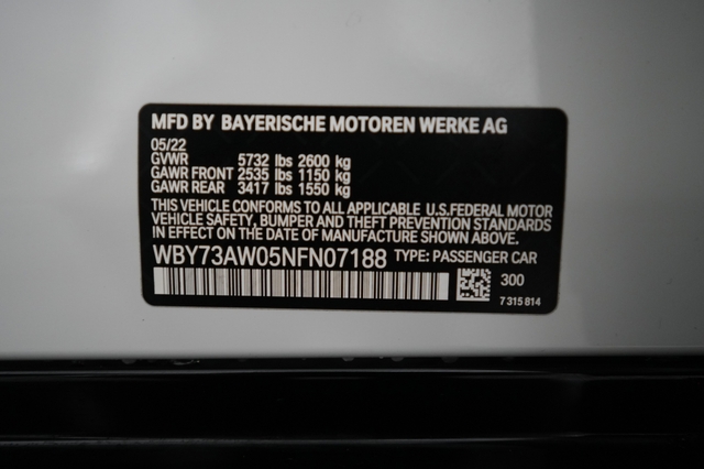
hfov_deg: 65.5
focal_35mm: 28
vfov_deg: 46.4
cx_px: 352
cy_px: 234
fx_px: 547
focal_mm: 28
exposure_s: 1/160
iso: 2500
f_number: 2.8
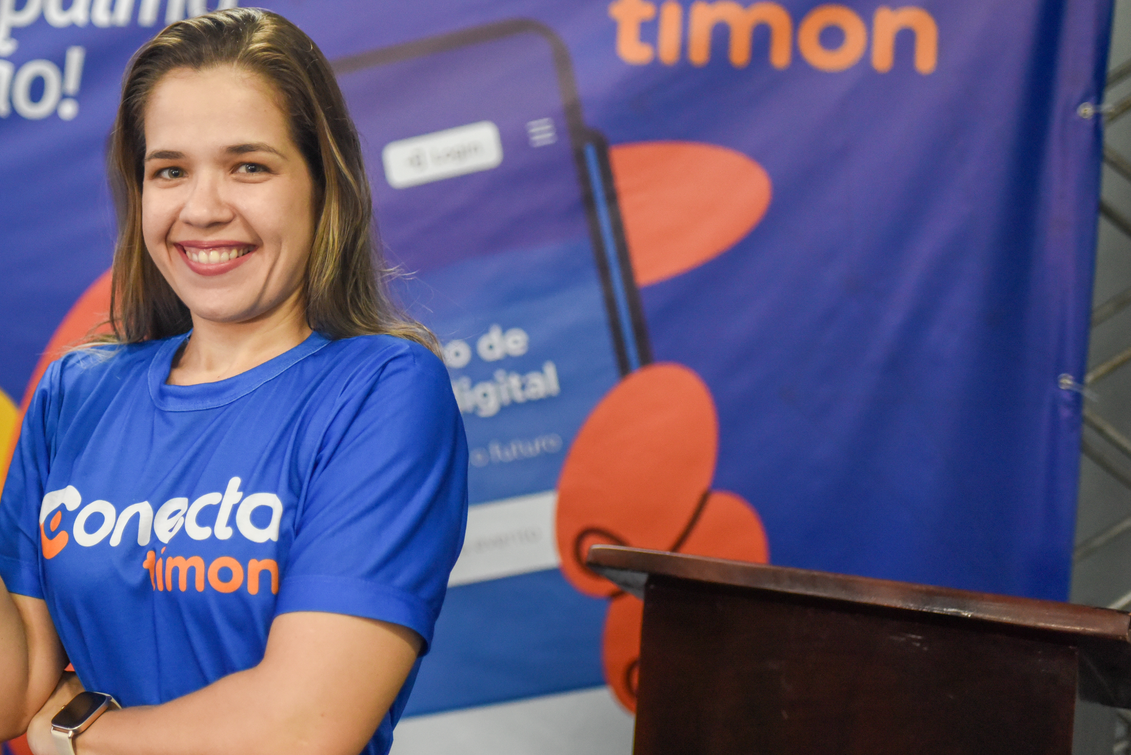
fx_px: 1540
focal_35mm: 49
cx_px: 347
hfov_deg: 39.7
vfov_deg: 27.5
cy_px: 318
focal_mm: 35
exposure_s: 1/400
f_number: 2
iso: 2500
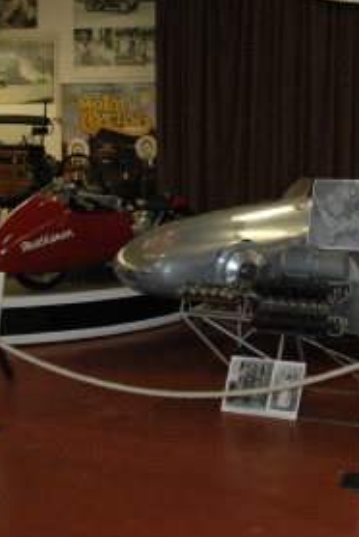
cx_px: 380
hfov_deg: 21.0
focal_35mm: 62
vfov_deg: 32.1
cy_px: 188
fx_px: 925
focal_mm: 18
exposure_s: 1/60
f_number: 4
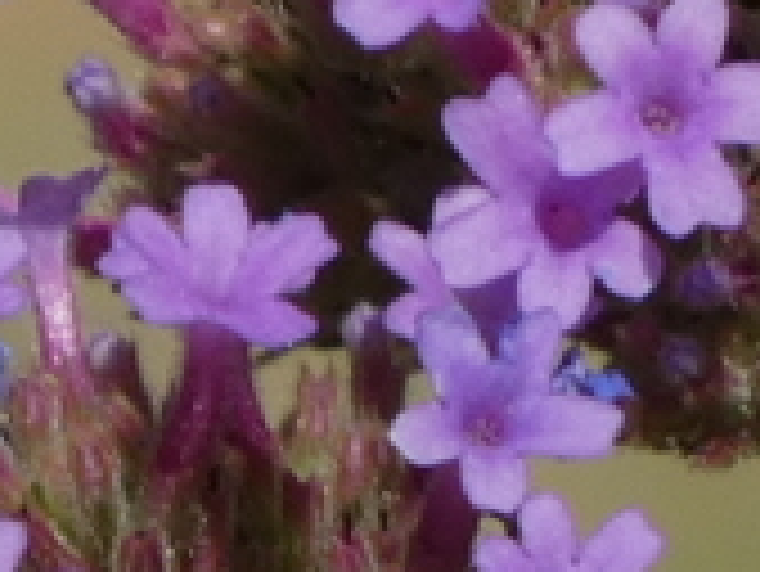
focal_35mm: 3240
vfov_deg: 0.5
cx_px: 1536
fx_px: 71185
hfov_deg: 0.6
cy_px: -847
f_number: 5.6
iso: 80
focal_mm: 115
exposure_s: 1/320
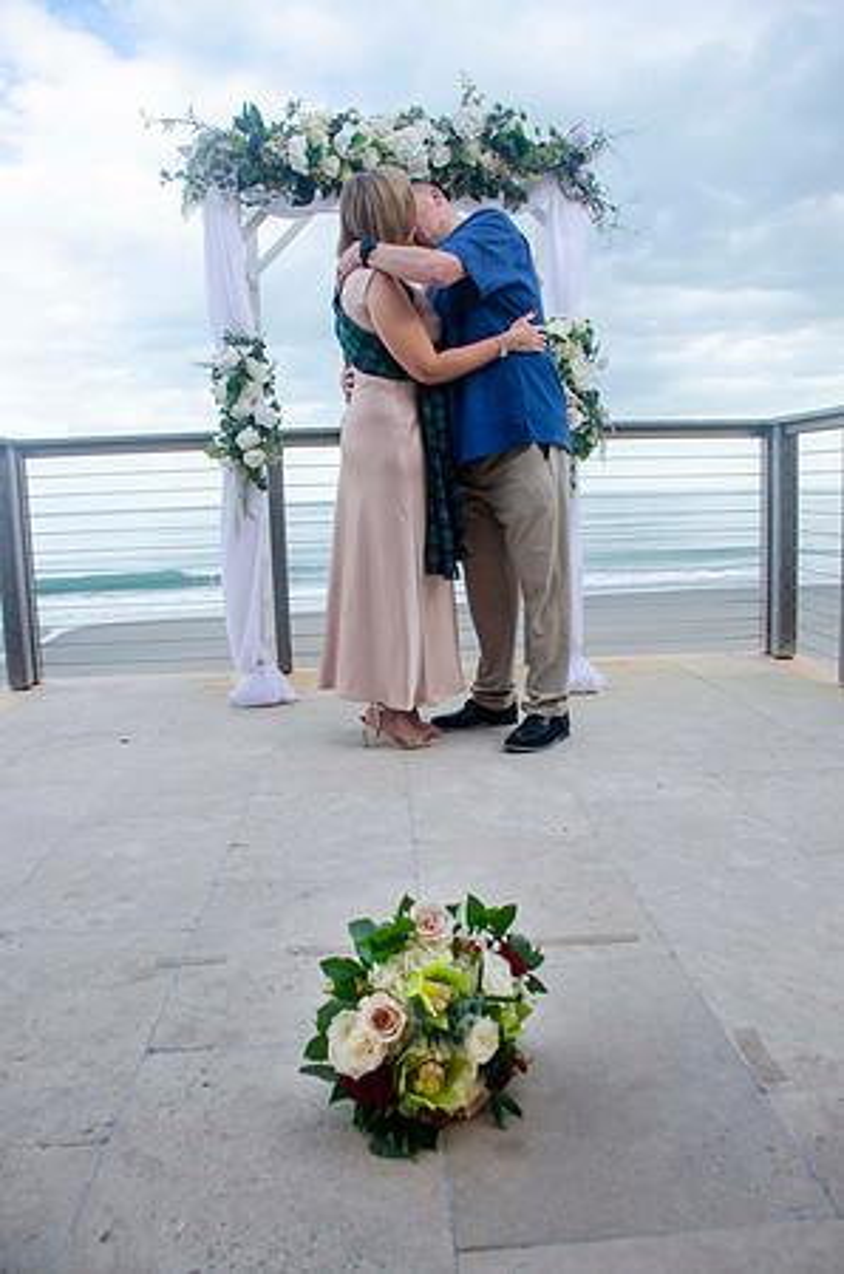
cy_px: 637
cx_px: 422
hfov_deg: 47.7
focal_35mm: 27
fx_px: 954
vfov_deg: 67.5
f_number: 5.6
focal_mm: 18
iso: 100
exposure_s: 1/250
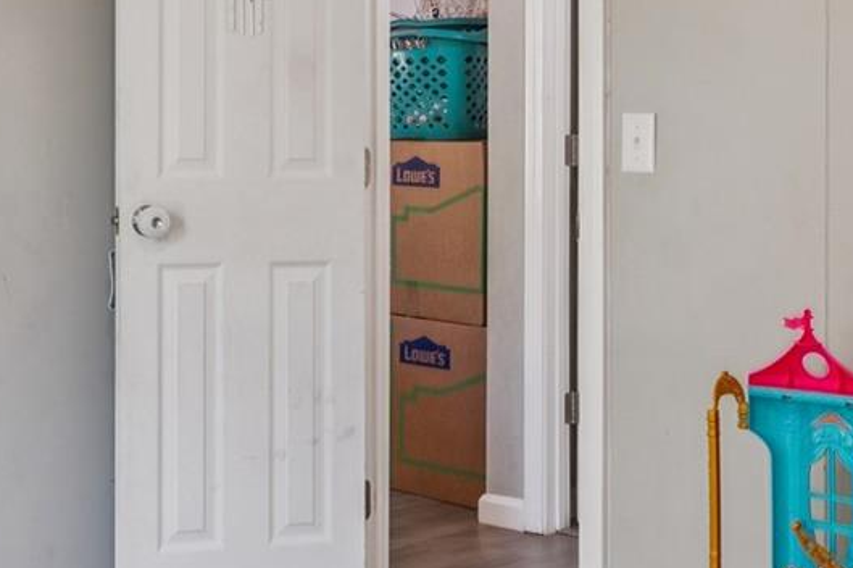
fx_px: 1514
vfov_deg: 21.1
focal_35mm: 64
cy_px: 156
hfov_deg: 30.8
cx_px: 182
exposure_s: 1.3
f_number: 13
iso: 100
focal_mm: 16.5
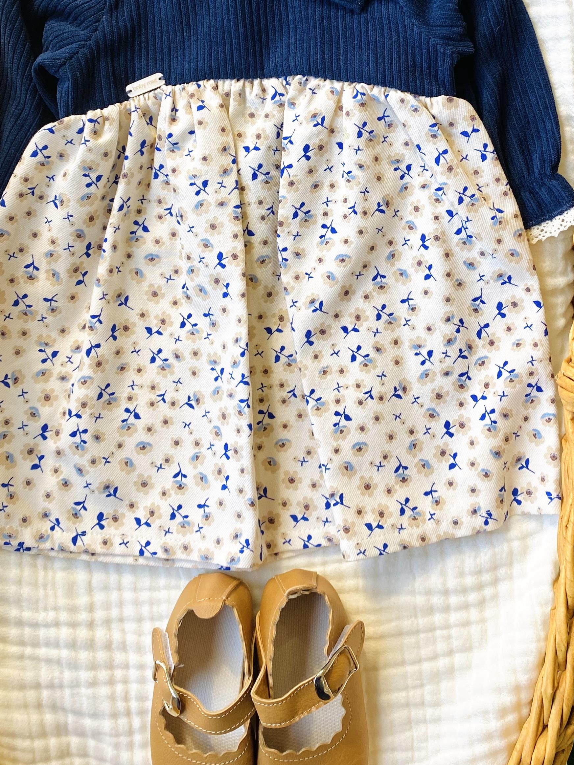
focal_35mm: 45
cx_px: 345
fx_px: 995
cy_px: 173
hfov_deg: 32.1
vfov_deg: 40.6
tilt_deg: -88.2
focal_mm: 4.25
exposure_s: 1/121
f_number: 1.8
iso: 32
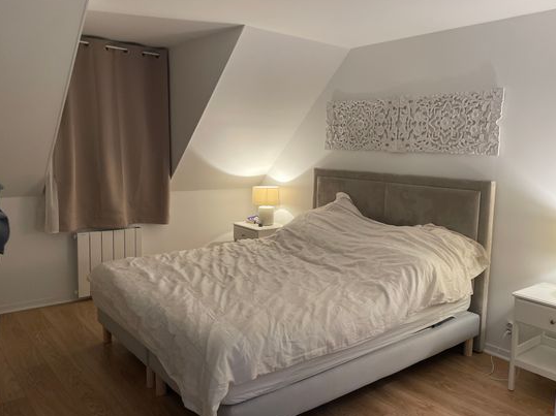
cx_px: 305
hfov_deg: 61.6
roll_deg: -0.8
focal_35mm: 29
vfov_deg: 48.2
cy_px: 209
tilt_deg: -6.0
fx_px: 466
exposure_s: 1/50
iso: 160
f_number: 1.6
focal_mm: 4.2
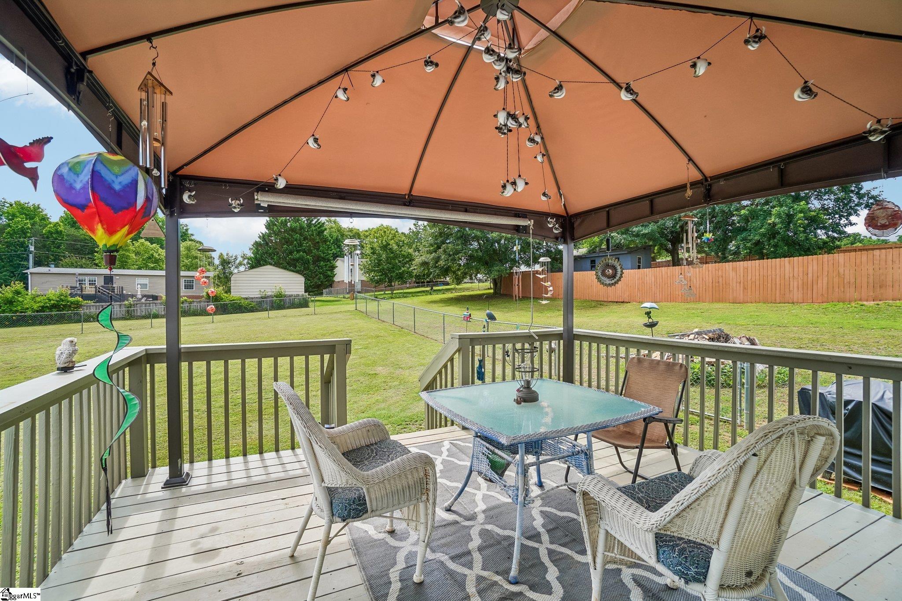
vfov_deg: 77.3
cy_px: 300
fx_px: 376
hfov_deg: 100.4
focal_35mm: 15
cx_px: 451
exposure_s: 1/100
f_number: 8
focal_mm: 10
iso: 100
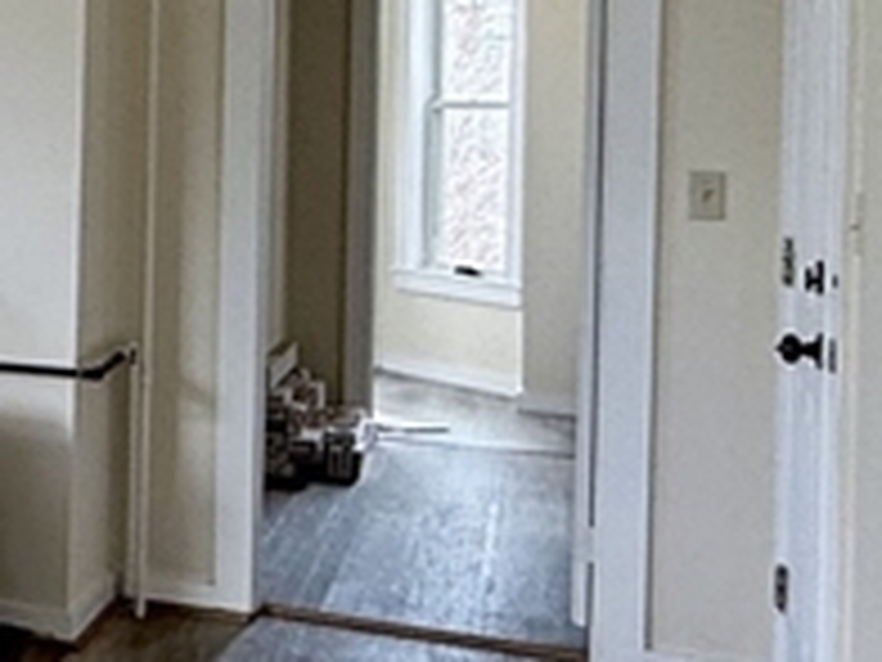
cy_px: 108
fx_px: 1860
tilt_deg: -0.5
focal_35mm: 73
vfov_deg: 19.9
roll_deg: -0.5
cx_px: -652
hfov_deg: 20.2
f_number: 2.2
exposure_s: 1/99
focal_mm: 2.22
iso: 64
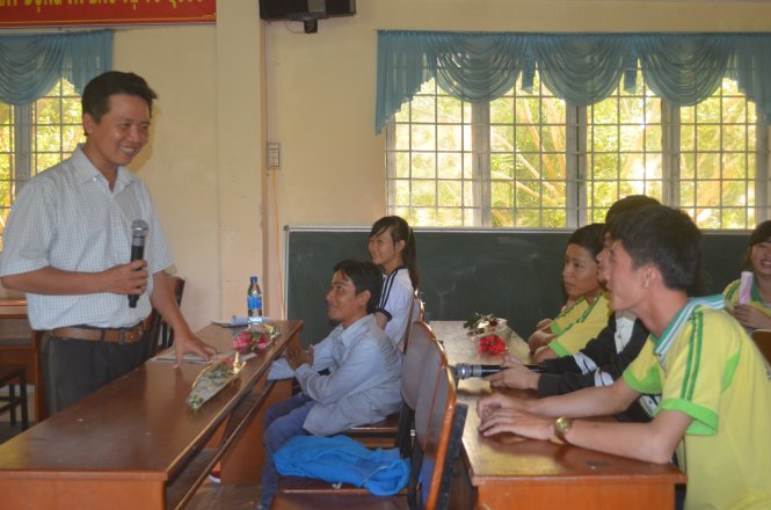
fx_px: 833
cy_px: 255
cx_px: 386
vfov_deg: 34.0
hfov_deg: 49.7
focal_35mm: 39
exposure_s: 1/60
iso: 900
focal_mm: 26
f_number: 4.2
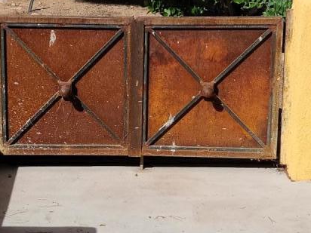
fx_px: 1222
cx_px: 149
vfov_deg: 10.9
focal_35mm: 136
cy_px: 148
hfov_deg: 14.5
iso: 25
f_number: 2
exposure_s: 1/1746
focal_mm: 5.9
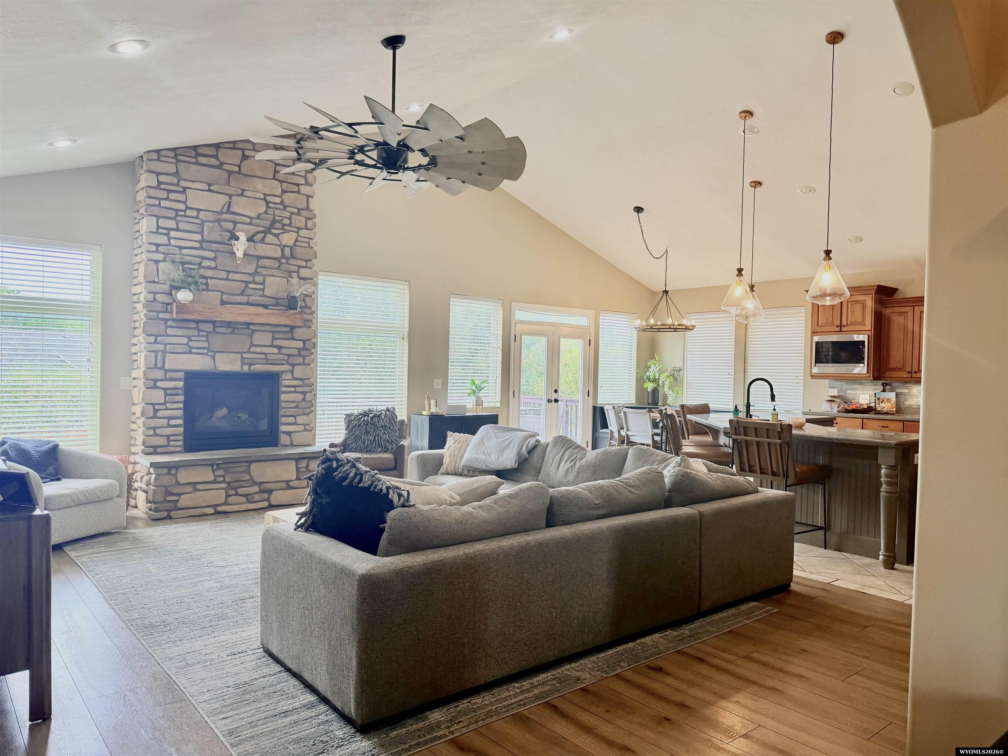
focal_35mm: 24
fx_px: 699
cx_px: 504
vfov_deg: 56.8
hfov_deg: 71.6
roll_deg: -1.5
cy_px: 378
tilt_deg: -0.9
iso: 100
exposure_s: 1/120
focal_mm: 6.76
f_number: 1.78
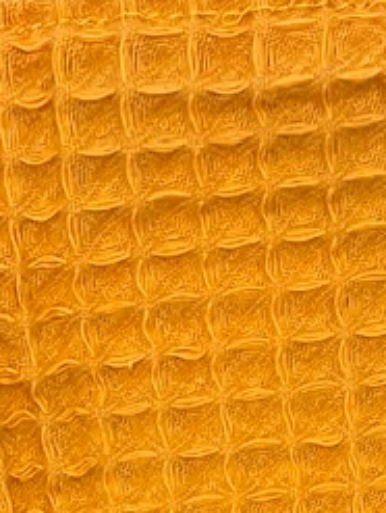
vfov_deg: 12.2
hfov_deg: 9.9
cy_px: 889
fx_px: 2224
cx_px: 147
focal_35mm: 150
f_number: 1.8
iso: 16
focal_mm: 3
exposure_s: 1/120
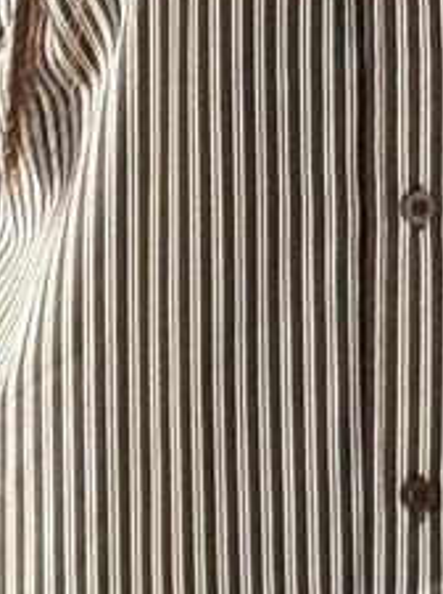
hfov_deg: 5.2
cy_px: 12
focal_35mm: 285
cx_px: 430
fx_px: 4877
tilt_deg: -18.2
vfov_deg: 6.9
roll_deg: +0.3
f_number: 1.78
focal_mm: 6.76
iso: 80
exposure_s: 1/1041
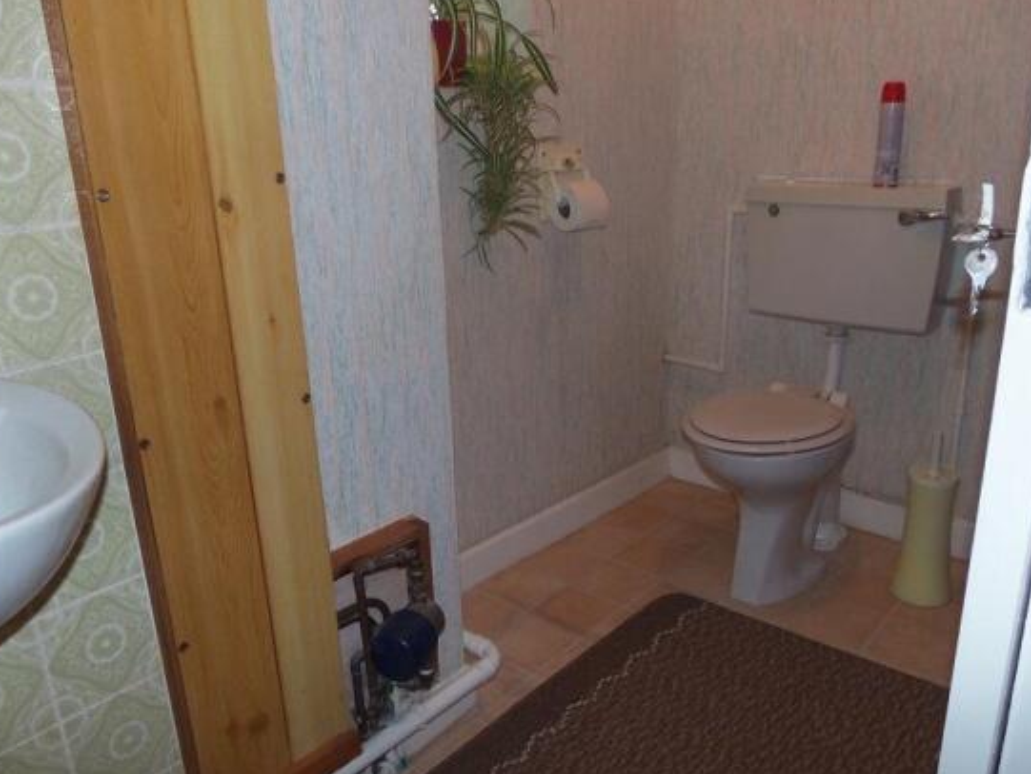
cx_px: 527
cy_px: 405
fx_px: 834
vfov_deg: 49.7
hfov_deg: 63.4
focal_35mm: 28
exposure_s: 1/30
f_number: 3.2
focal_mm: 4.7
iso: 100
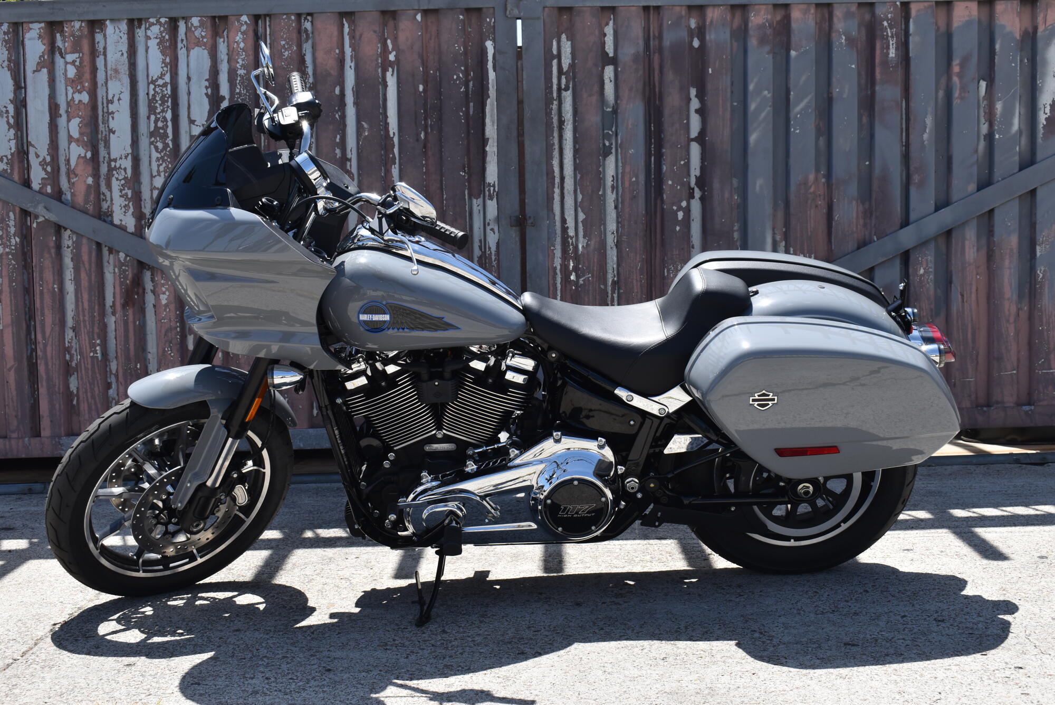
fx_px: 1407
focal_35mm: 48
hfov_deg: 41.1
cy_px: 352
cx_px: 528
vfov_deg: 28.1
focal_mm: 32
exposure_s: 1/250
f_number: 8
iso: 110
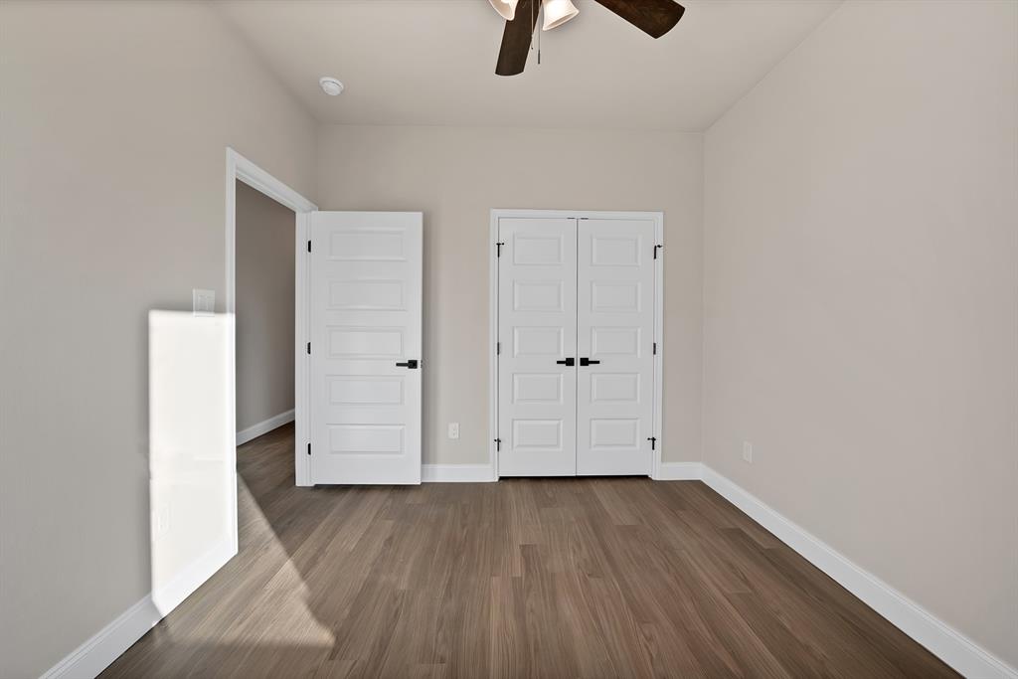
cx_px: 509
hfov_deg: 112.6
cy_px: 340
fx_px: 339
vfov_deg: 90.0
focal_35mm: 12
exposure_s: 1/50
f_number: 9
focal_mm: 12
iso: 640
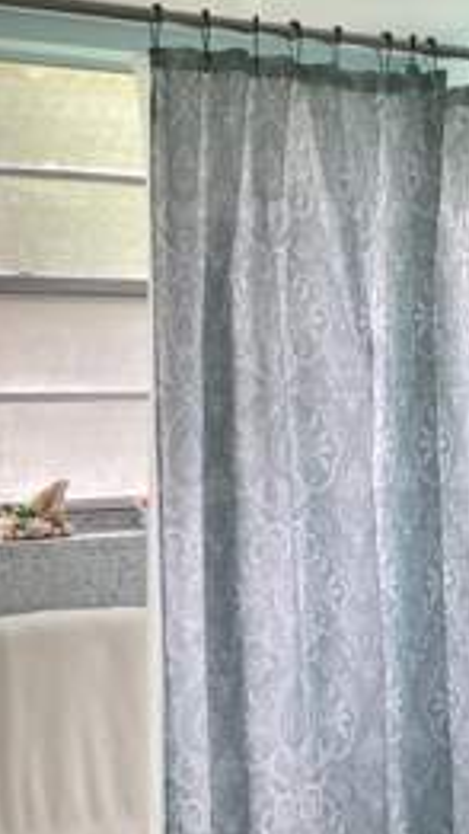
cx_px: 428
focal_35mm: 62
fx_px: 1369
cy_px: 519
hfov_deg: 19.1
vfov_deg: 33.7
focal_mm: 3.3
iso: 80
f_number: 2.4
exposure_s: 1/60
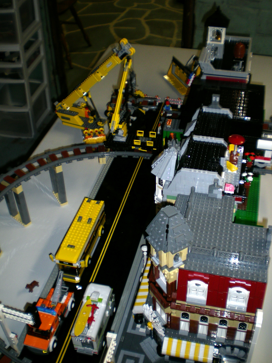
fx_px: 430
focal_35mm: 41
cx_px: 142
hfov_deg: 35.1
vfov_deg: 45.8
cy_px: 184
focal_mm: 6.3
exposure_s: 1/30
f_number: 3.1
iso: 50
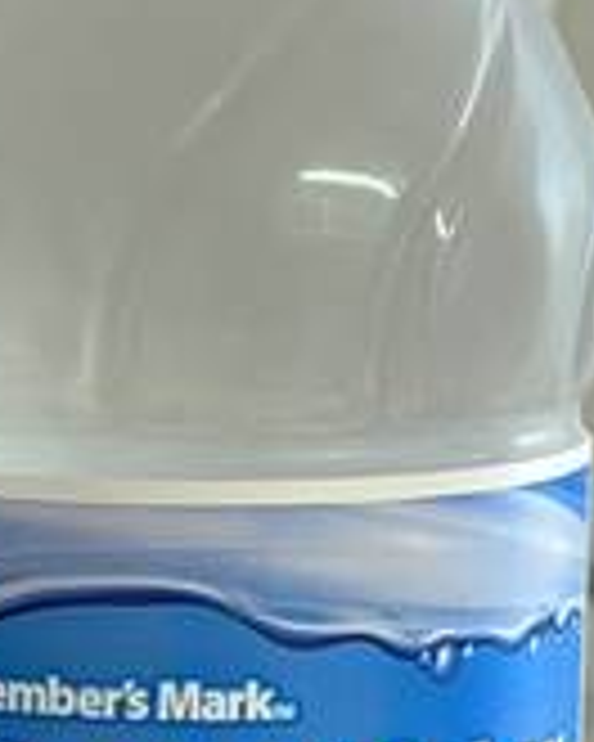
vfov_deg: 16.8
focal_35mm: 113
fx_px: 2483
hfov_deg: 13.5
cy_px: 659
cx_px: 18
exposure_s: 1/60
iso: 160
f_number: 1.6
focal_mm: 5.1
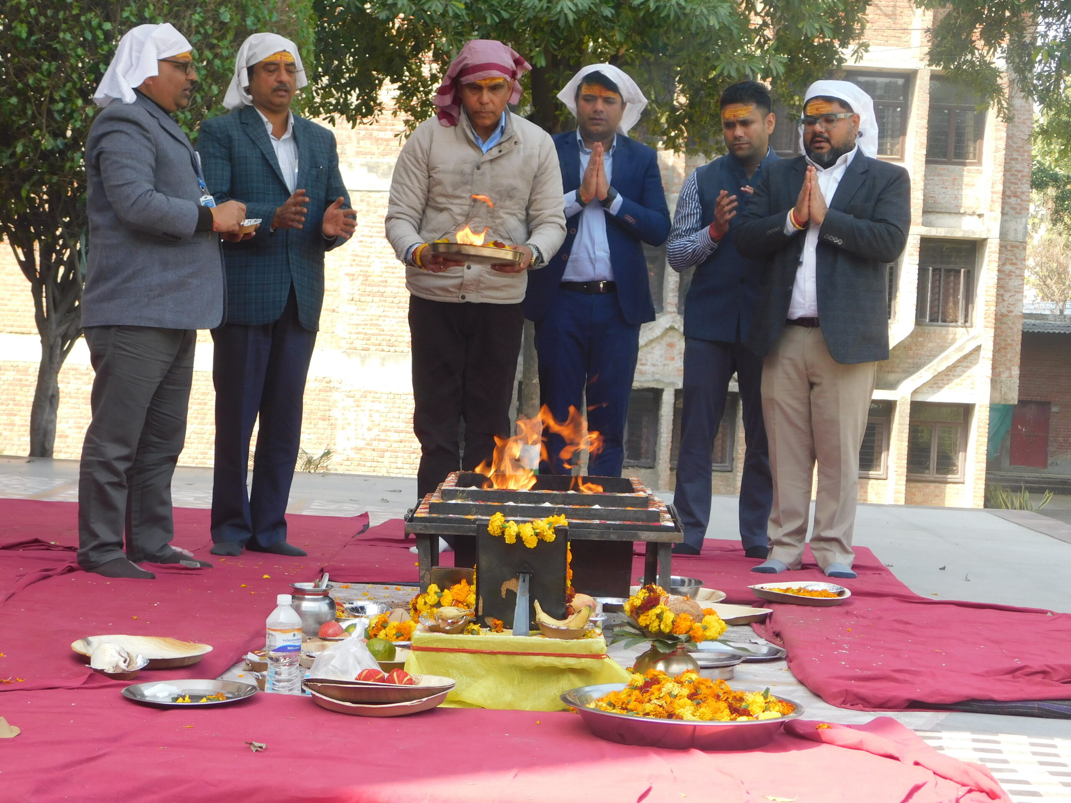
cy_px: 402
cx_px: 536
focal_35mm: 71
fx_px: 2197
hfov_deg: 27.4
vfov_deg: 20.7
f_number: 4.3
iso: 125
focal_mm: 12.6
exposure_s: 1/125
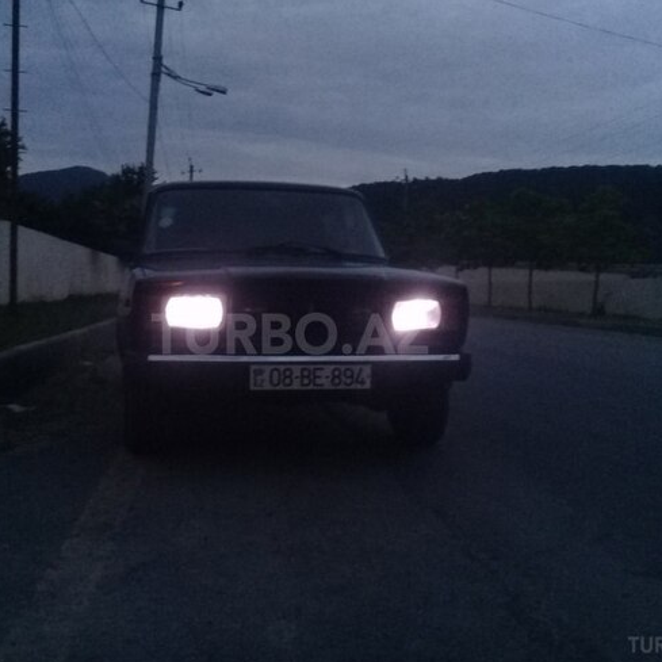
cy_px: 334
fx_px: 801
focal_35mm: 37
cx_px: 290
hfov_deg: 44.8
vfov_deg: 44.9
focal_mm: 3.3
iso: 320
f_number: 2.2
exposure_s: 1/17
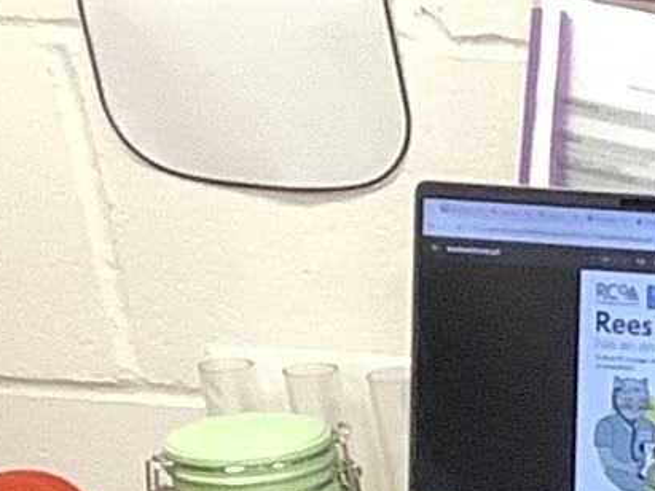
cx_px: 2347
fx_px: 4653
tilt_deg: -31.9
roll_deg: -2.5
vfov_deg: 5.4
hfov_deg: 6.8
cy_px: 1875
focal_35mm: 246
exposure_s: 1/60
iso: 200
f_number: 2.4
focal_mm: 3.3
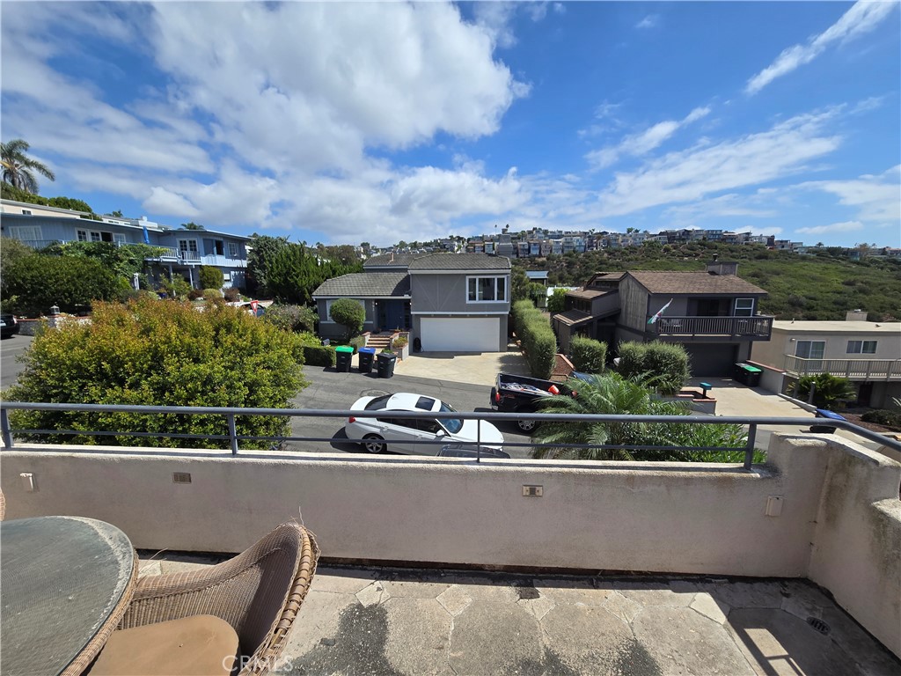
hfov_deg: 106.2
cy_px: 338
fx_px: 338
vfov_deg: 89.9
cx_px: 450
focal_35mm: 13
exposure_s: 1/3203
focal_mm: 2.2
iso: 50
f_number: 2.2
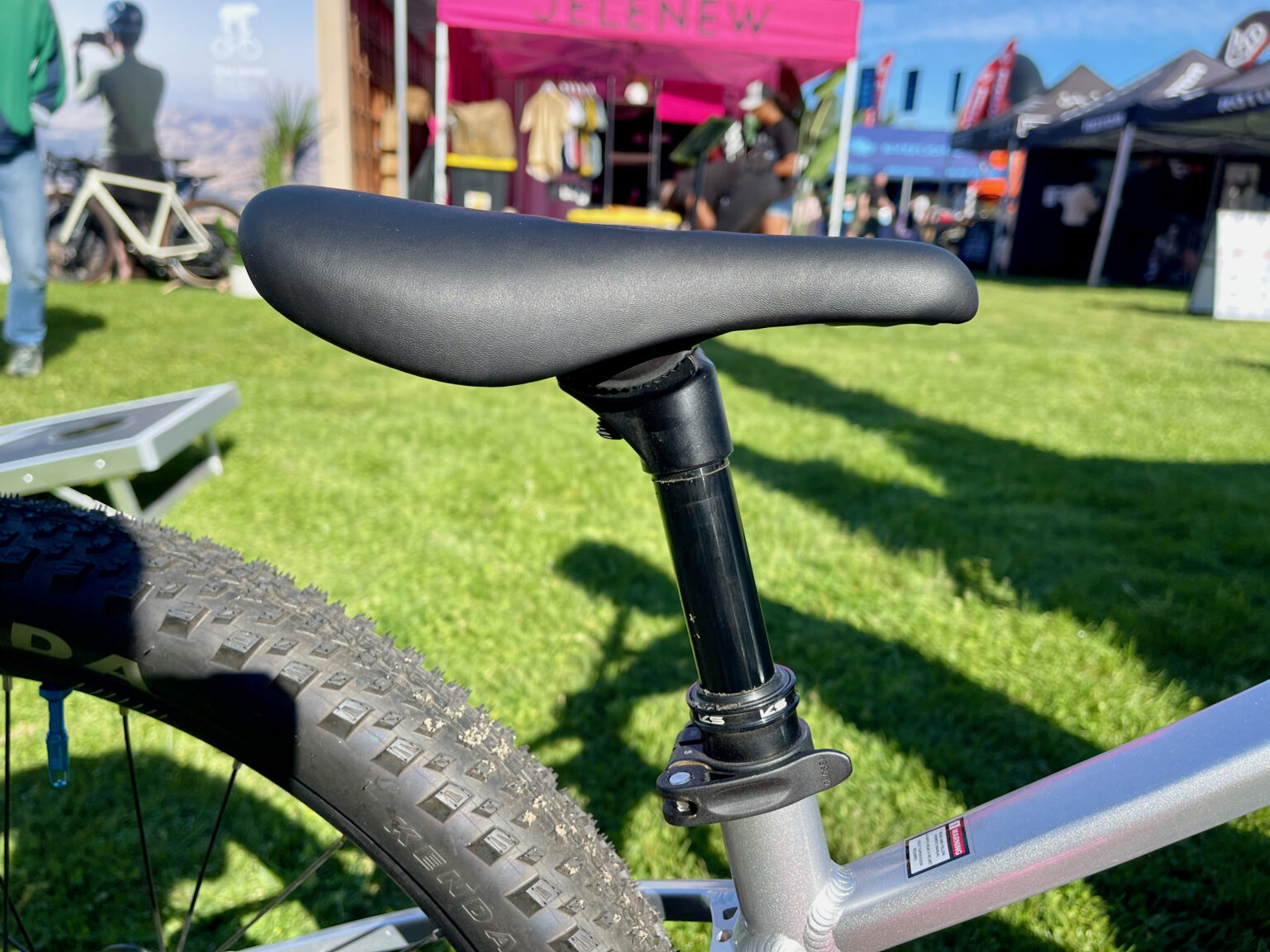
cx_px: 635
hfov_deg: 69.4
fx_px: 917
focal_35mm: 25
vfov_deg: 54.9
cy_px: 476
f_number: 1.6
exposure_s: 1/1597
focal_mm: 5.1
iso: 32
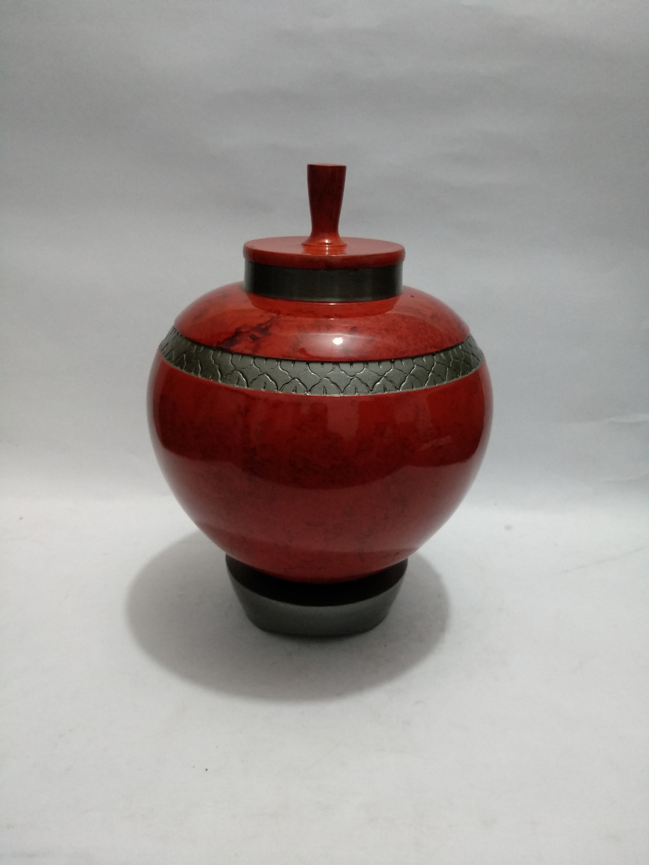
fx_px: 550
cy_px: 432
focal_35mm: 22
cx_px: 324
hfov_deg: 61.1
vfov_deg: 76.4
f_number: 2.2
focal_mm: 3.81
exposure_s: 1/25
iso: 640
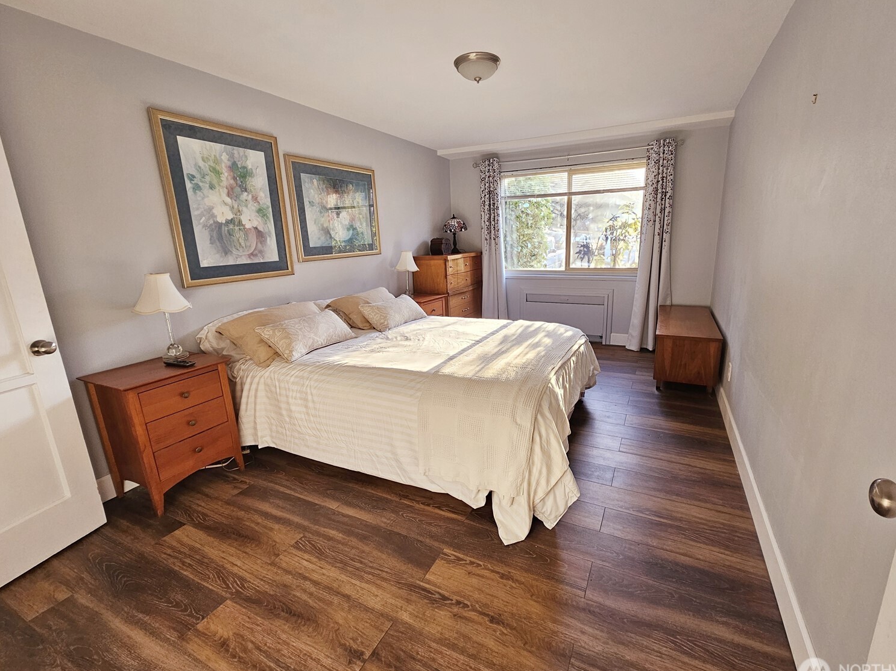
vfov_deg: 85.7
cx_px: 472
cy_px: 337
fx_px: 362
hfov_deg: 102.0
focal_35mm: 14
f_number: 2.2
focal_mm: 2.2
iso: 125
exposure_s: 1/77.4
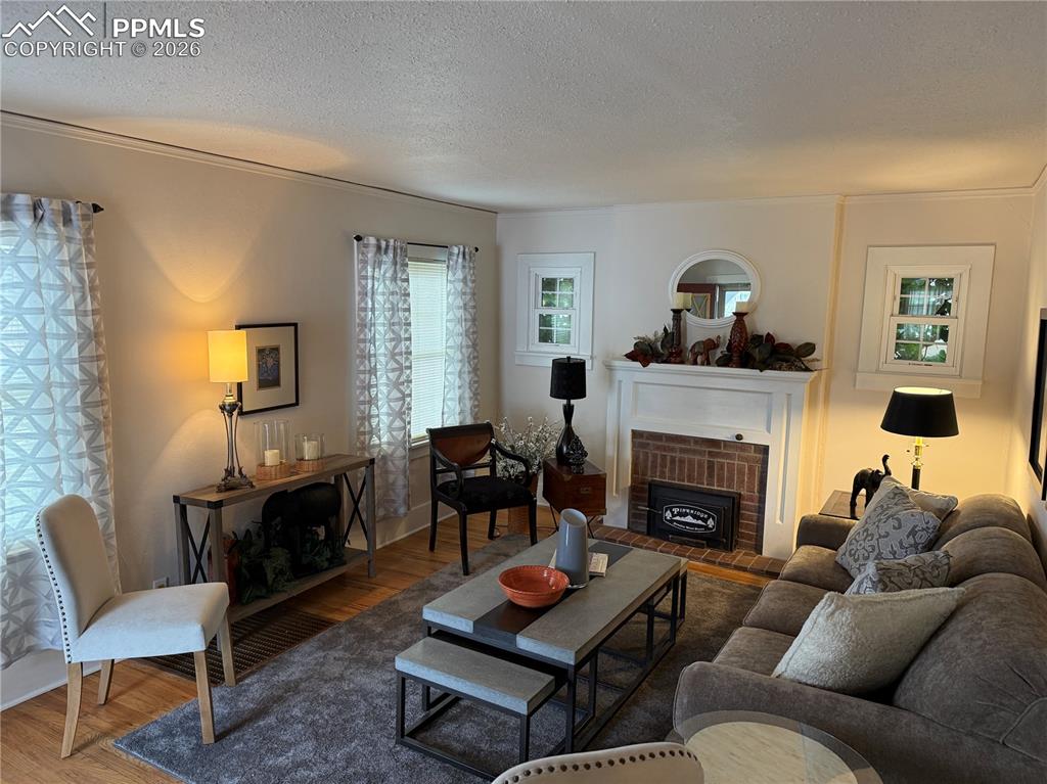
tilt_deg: -7.6
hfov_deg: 71.6
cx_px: 524
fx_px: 726
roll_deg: -0.9
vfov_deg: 56.8
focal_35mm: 24
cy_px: 392
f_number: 1.78
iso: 200
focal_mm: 6.76
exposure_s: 1/60
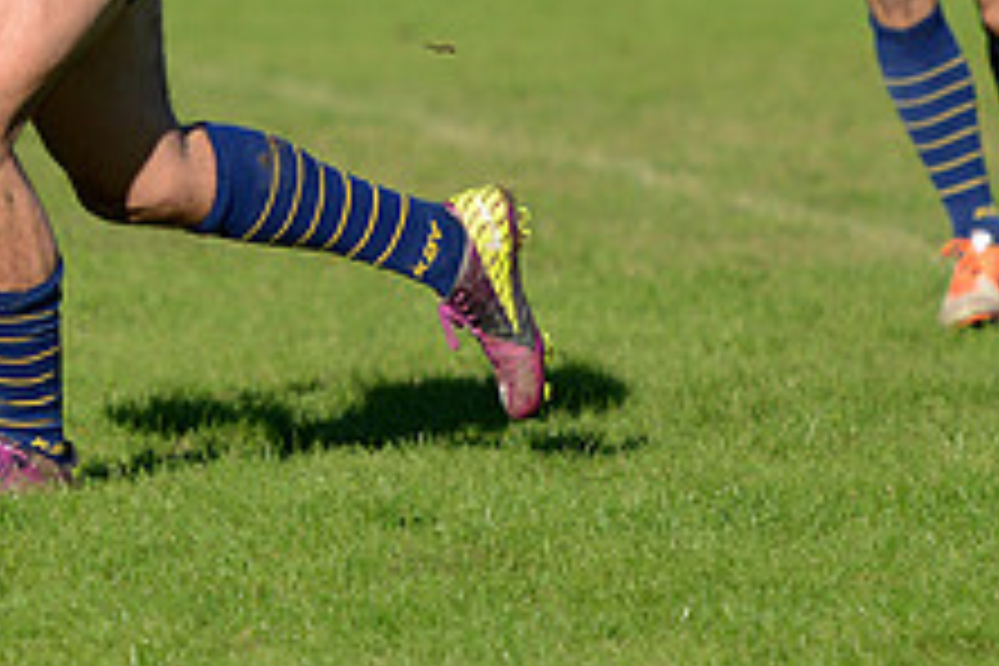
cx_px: -40
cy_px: -191
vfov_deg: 2.5
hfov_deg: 3.8
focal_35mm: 548
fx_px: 15206
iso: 320
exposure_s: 1/1250
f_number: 4
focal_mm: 210
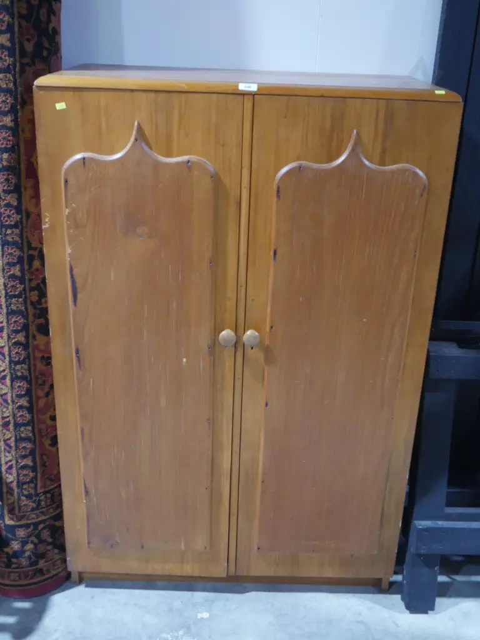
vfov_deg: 46.8
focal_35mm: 40
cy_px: 320
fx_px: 740
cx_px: 240
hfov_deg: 36.0
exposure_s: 1/60
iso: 1600
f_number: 4.4
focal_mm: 20
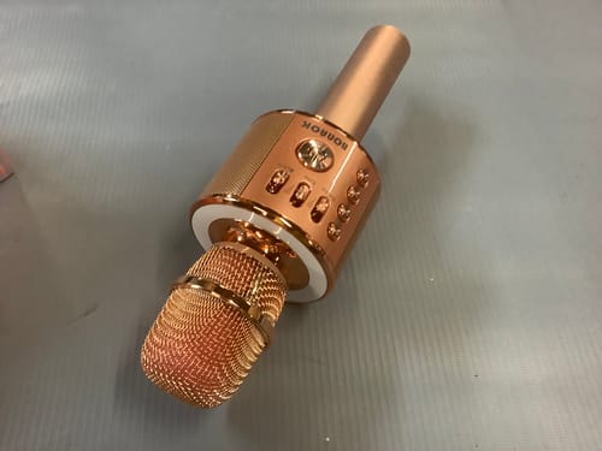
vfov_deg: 45.4
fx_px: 539
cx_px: 301
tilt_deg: -57.0
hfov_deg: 58.4
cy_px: 226
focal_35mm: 31
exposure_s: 1/33
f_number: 2.4
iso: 320
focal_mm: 3.3
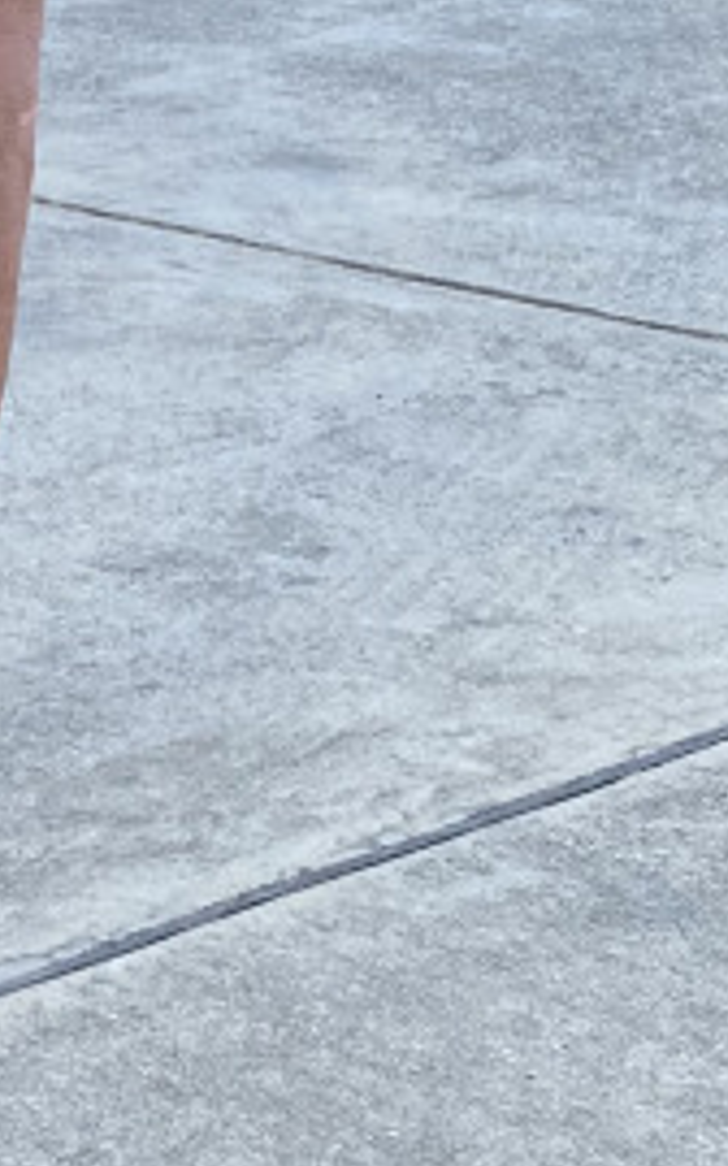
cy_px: 440
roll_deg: +2.7
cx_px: -459
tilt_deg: -18.5
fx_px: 4447
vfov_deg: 14.9
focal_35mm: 140
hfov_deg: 9.1
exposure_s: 1/412
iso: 32
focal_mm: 4.25
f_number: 1.8
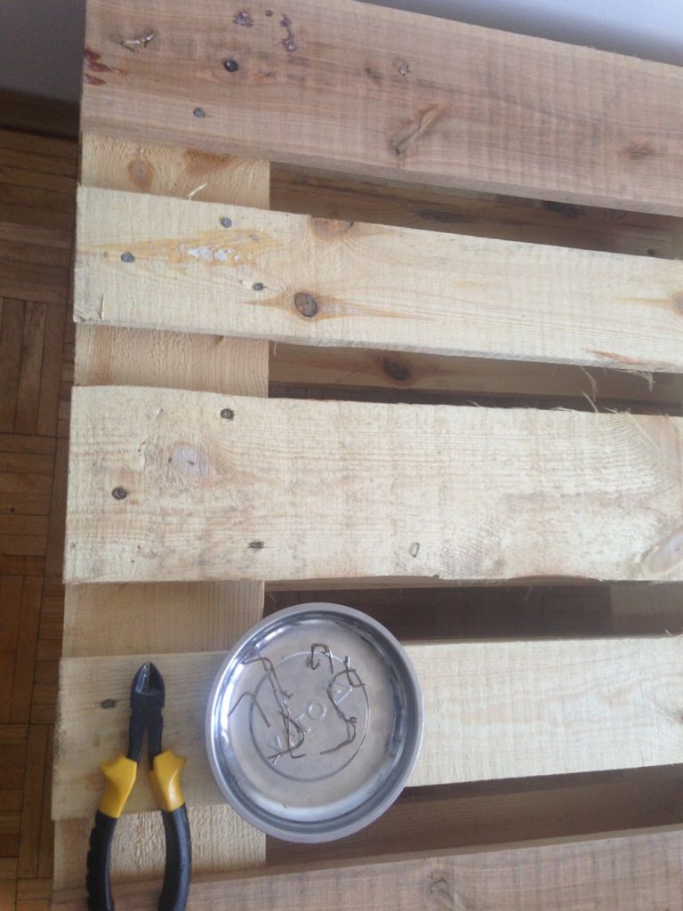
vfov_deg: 55.4
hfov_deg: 42.9
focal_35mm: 33
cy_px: 456
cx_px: 342
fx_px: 868
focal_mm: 4.12
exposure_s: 1/20
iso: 50
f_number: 2.4
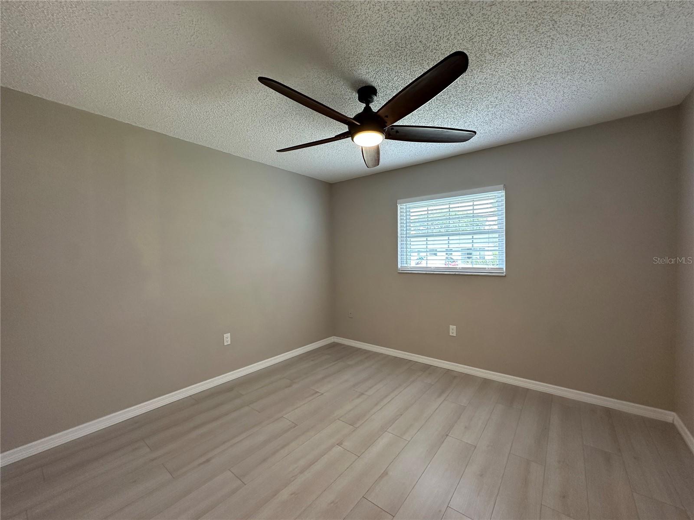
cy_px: 260
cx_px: 347
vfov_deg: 85.7
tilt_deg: -1.5
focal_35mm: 14
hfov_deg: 102.1
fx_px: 281
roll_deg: +0.4
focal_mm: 2.22
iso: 200
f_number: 2.2
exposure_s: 1/60
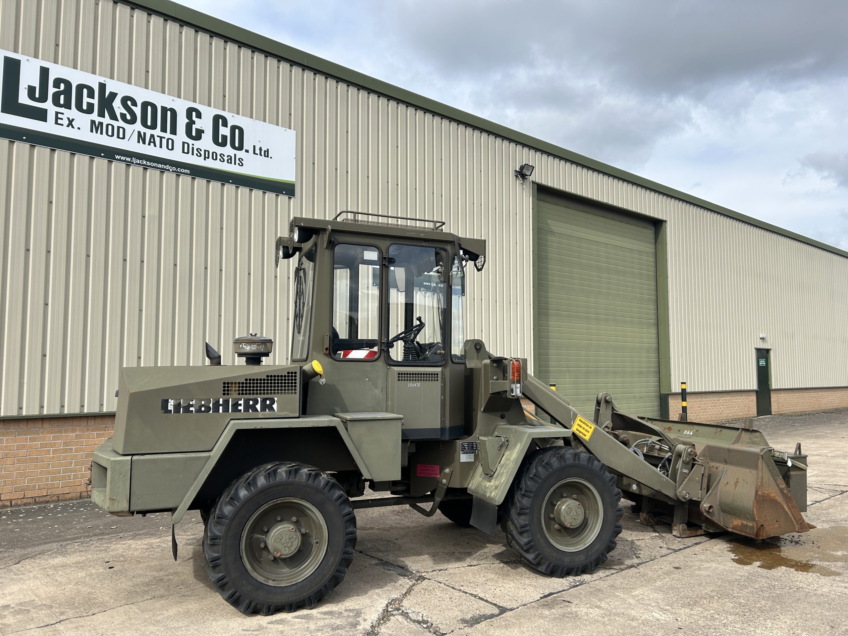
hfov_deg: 67.3
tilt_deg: +5.8
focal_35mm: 26
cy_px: 318
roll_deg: +0.5
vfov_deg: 53.1
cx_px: 424
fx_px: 637
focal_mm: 5.7
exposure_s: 1/3257
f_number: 1.5
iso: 50
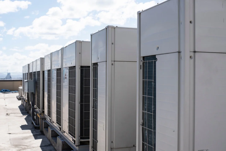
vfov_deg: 27.0
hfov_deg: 39.6
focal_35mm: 50
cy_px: 76
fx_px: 314
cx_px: 113
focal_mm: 50
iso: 100
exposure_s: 1/640
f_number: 8
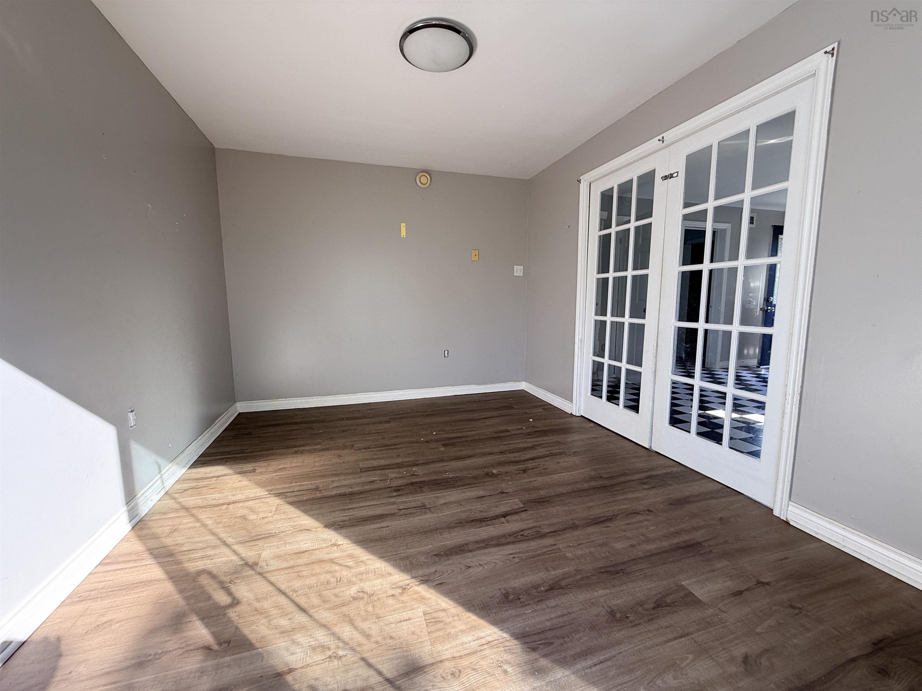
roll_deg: -1.0
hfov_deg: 102.1
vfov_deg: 85.7
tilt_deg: -6.0
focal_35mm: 14
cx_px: 461
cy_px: 346
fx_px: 373
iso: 50
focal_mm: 2.22
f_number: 2.2
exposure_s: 1/110
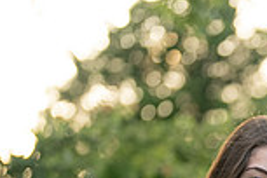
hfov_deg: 10.4
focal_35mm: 190
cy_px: 305
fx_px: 1409
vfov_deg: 7.1
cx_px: 408
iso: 100
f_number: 1.2
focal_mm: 50
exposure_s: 1/1000
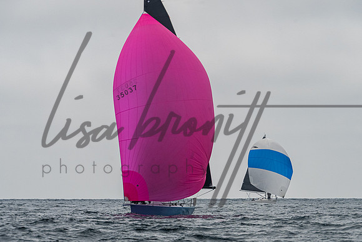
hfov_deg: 6.7
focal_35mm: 305
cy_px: 119
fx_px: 3072
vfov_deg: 4.5
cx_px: 188
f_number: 10
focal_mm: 230
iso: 1250
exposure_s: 1/4000
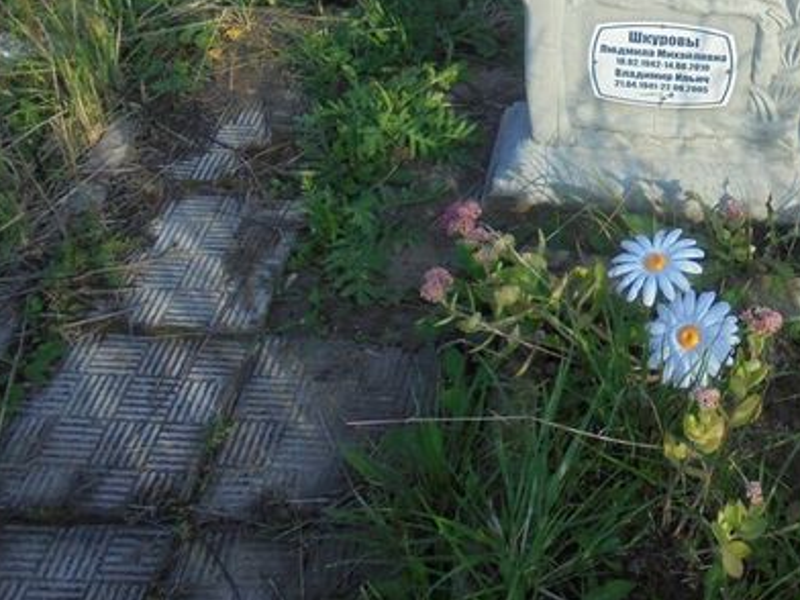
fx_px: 1225
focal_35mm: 53
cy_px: 8
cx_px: 729
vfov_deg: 26.2
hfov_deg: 34.1
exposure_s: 1/640
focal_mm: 4.6
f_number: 3.5
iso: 100
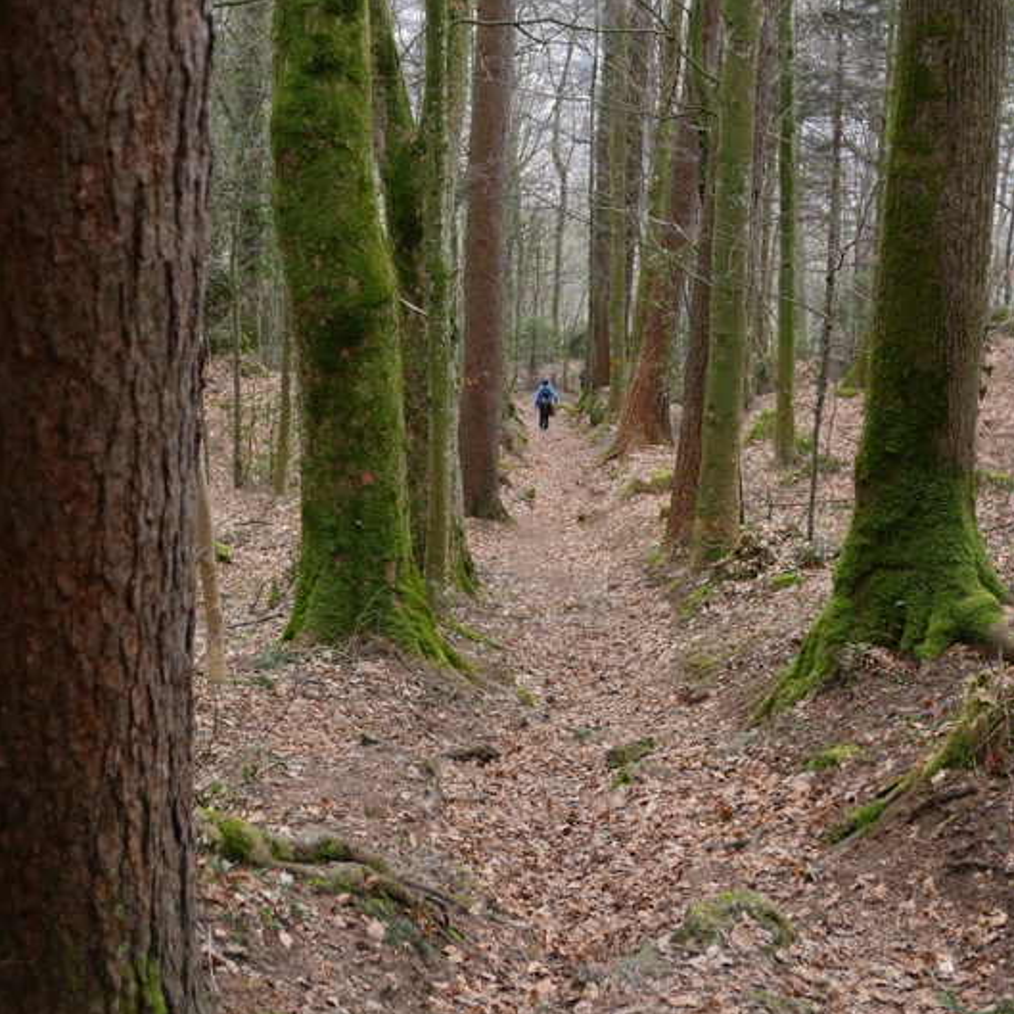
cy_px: 316
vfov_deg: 27.1
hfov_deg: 27.3
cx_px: 509
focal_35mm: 63
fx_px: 2088
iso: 200
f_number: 2.7
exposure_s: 1/100
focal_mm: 22
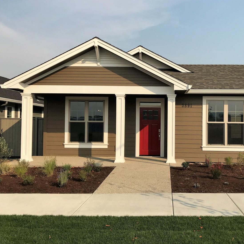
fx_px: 271
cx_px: 160
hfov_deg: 47.8
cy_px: 121
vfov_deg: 48.5
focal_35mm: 34
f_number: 1.8
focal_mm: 3.99
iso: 20
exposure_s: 1/2994
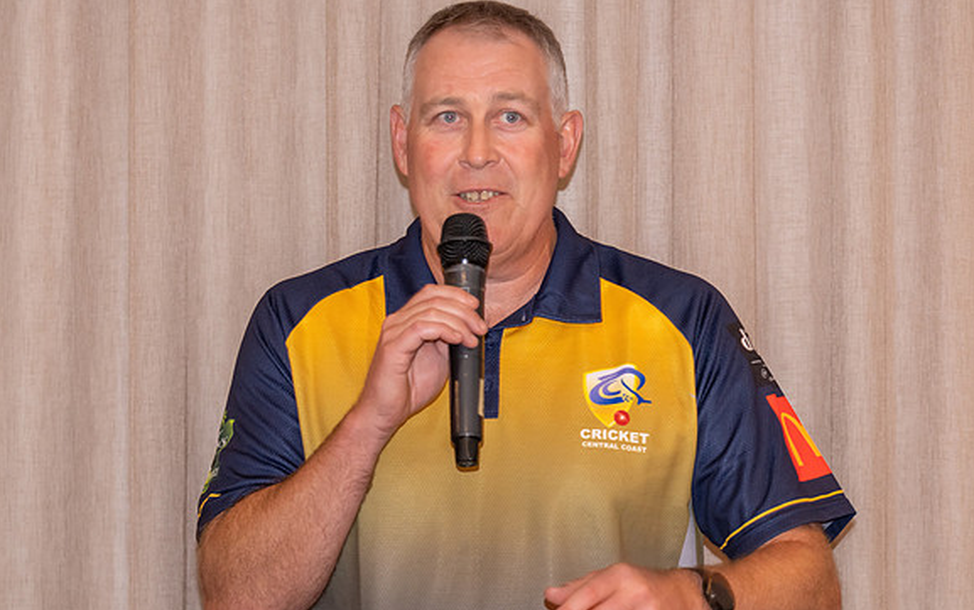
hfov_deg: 10.6
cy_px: 271
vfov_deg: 6.6
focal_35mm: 198
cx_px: 524
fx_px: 5257
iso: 1000
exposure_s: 1/60
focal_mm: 120
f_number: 2.8
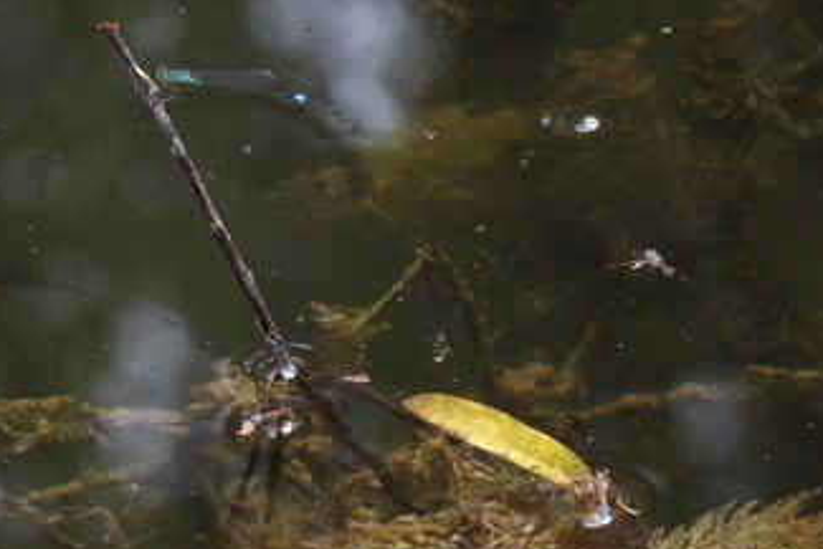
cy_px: 119
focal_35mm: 818
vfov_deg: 1.7
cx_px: 352
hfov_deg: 2.5
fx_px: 18708
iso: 400
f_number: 5
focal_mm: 71.4
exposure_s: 1/250
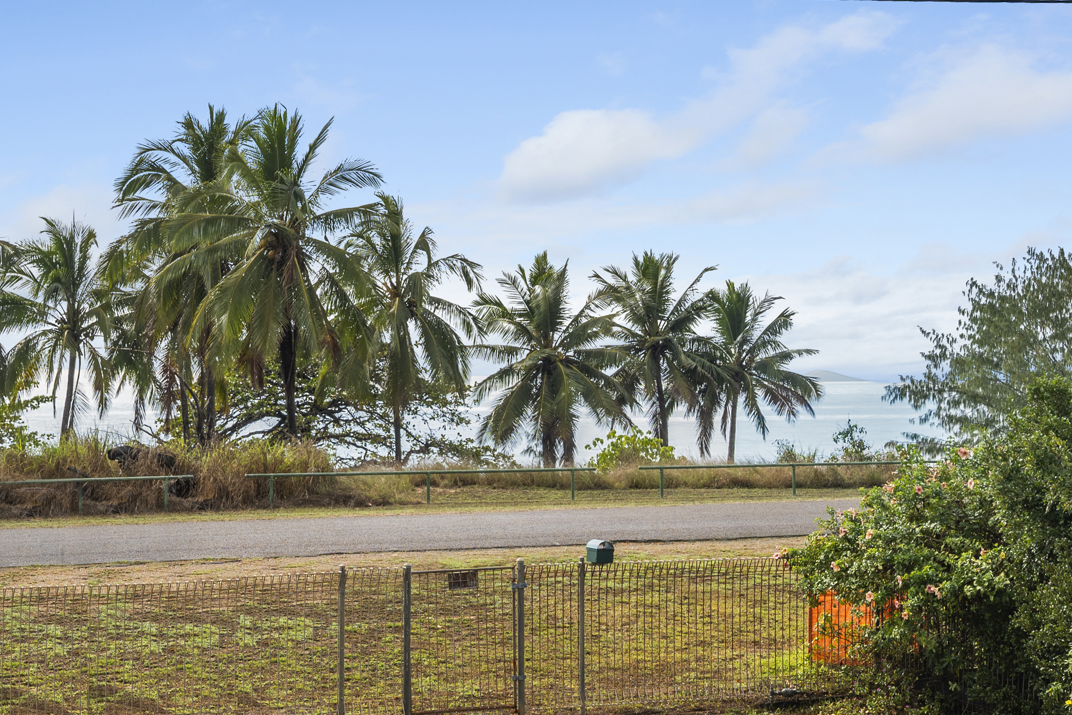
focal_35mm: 65
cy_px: 409
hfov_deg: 30.9
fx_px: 1936
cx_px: 501
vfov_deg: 20.9
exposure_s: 1/400
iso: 400
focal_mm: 30
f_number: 8
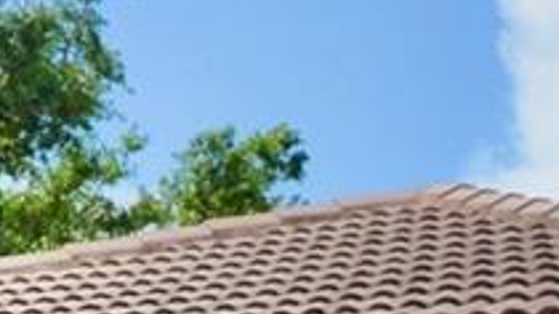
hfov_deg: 12.6
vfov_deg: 7.1
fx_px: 2475
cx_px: 639
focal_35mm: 167
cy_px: 503
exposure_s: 1/250
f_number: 8
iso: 140
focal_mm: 14
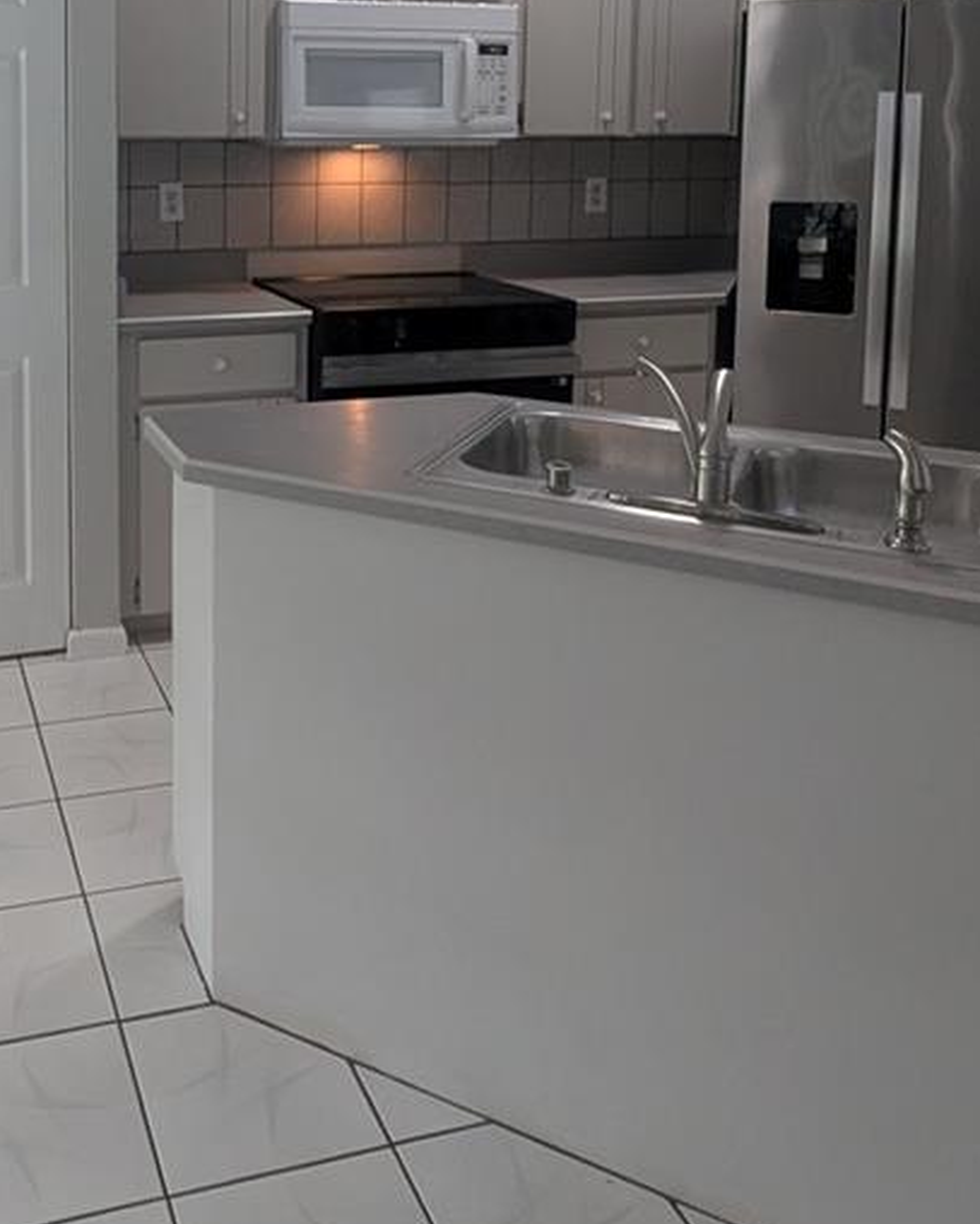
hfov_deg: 46.0
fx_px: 1087
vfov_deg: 54.6
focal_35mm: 30
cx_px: 191
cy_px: 239
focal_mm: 1.95
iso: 417
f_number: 2.2
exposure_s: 1/60
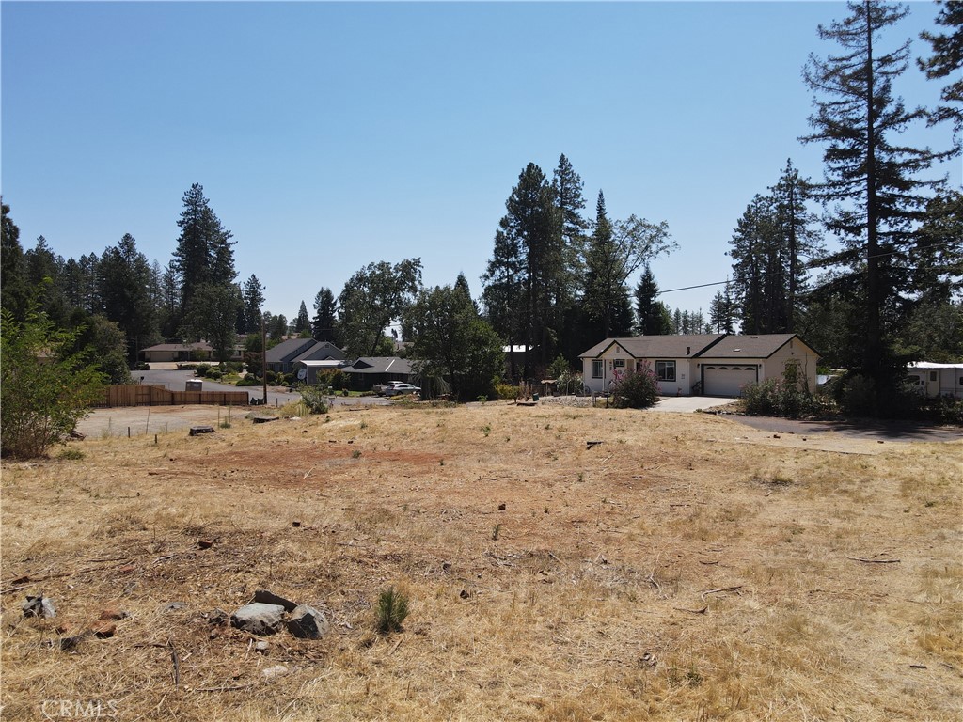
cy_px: 361
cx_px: 482
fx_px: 668
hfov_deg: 71.6
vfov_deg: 56.8
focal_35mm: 24
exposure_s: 1/800
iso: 100
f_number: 2.8
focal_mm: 4.5
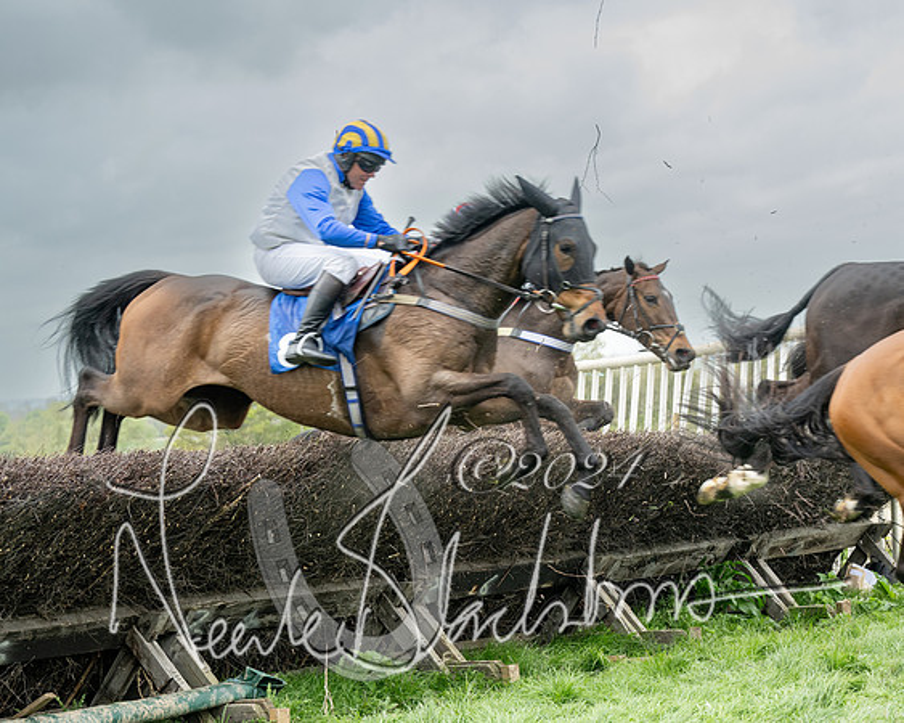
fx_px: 2800
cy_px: 409
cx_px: 720
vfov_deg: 14.7
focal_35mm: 105
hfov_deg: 18.2
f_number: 5
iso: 400
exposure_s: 1/640
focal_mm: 70
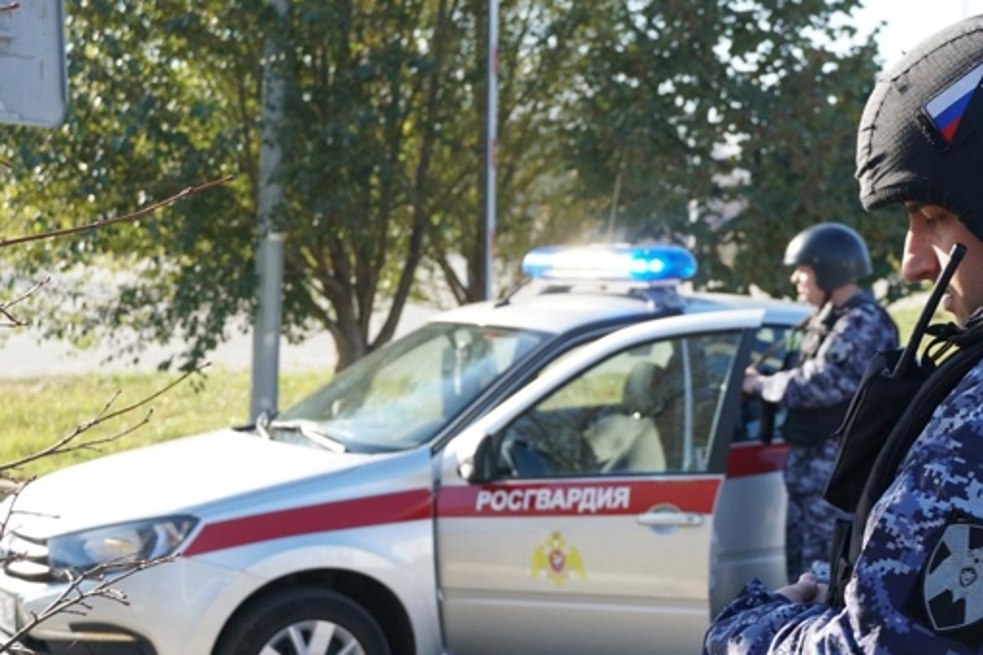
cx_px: 638
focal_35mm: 73
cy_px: 364
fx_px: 1986
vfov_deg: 18.7
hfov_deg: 27.7
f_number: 4.5
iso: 100
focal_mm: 33
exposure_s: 1/160
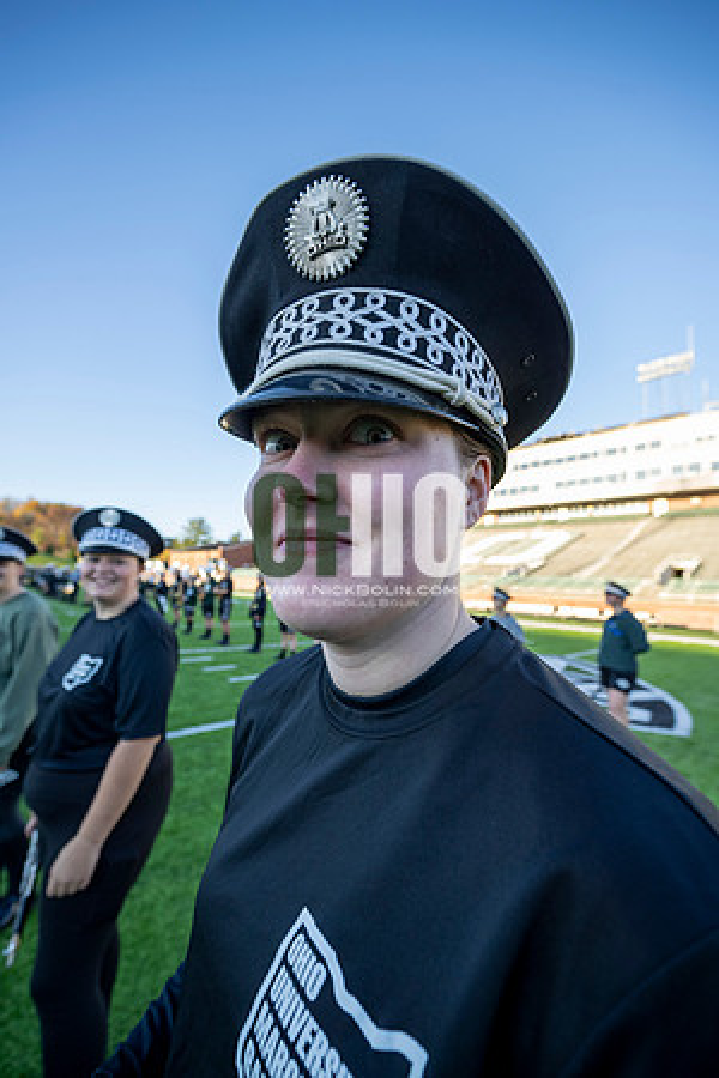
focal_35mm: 14
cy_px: 539
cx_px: 360
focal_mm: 14
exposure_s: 1/500
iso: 320
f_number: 4
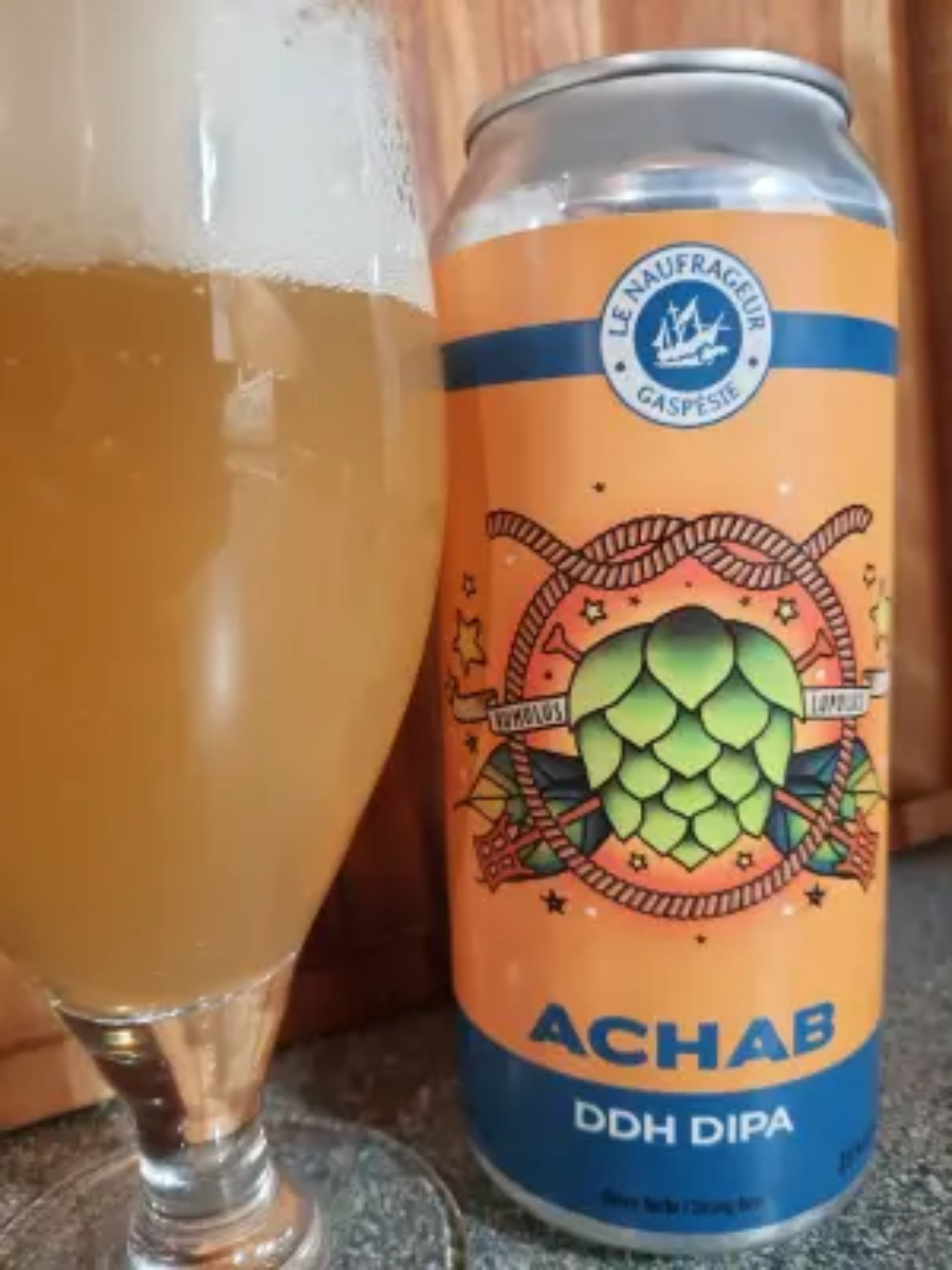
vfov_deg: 69.4
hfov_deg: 54.9
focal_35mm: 25
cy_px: 635
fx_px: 917
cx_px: 476
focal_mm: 4.6
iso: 320
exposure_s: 1/30
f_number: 2
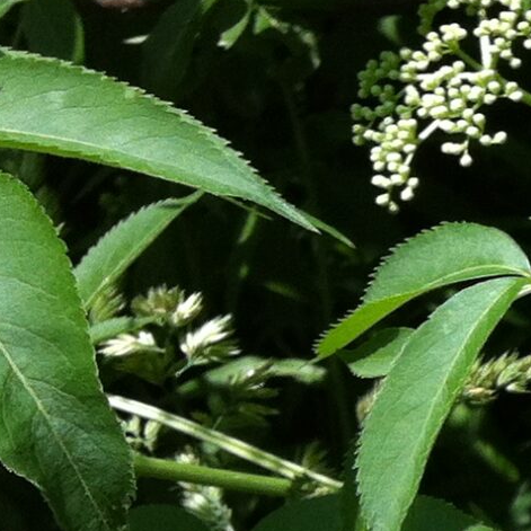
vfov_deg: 10.3
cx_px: 1275
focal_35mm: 168
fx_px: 2916
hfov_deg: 9.3
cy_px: 559
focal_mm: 3.85
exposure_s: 1/664
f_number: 2.8
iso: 80
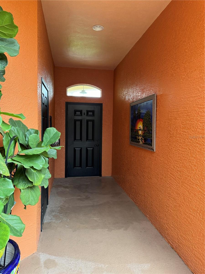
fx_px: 190
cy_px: 137
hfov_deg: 56.8
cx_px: 102
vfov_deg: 71.6
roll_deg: -0.3
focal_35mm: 24
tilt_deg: -2.7
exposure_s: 1/121
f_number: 1.78
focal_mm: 6.76
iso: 200
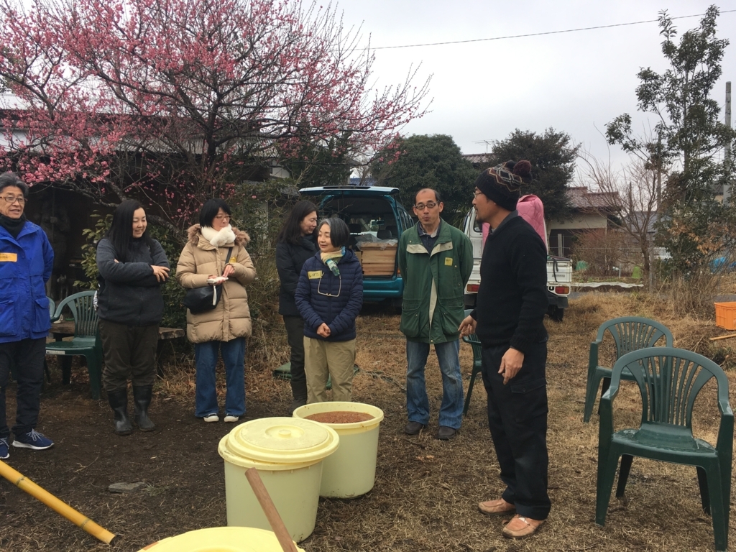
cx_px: 368
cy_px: 276
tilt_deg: -3.2
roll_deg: +0.8
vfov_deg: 48.2
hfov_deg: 61.7
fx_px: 617
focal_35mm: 29
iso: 25
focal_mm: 4.15
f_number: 2.2
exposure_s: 1/340
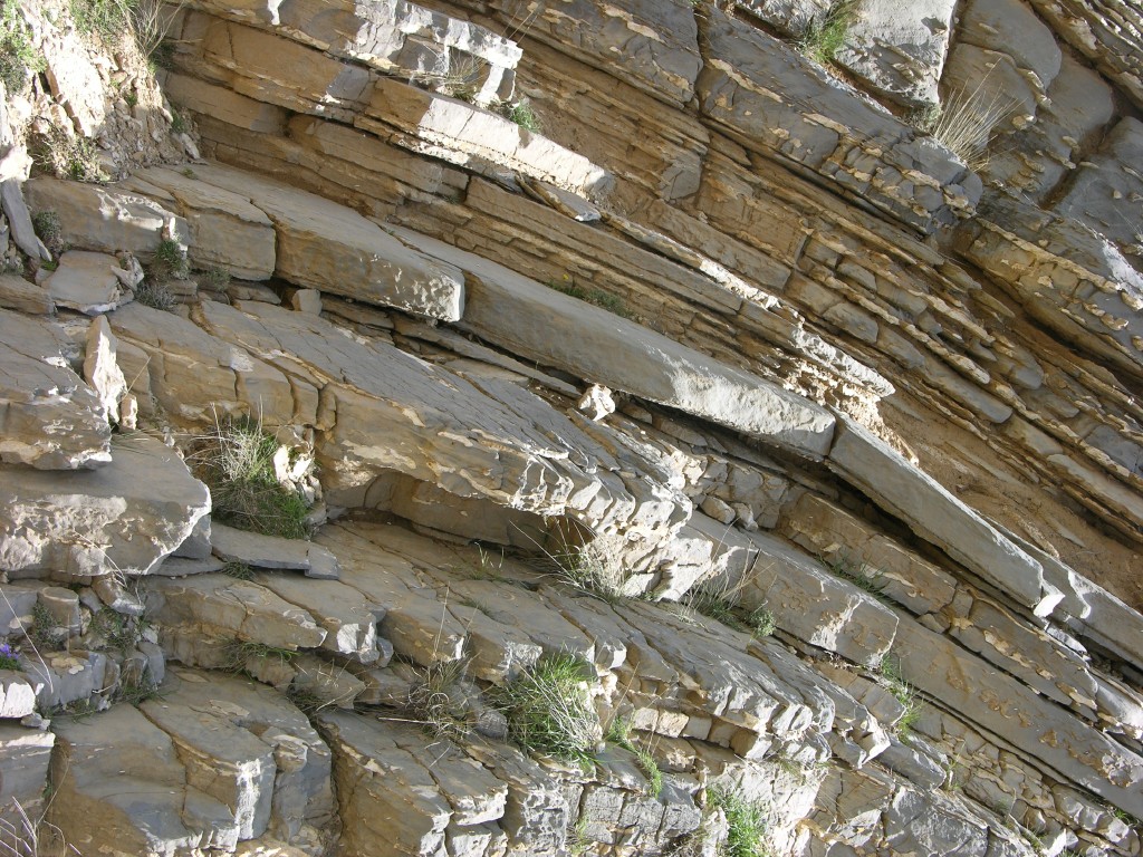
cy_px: 428
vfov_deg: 22.3
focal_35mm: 66
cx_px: 572
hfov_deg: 29.4
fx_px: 2179
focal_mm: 16.8
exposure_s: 1/156
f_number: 4.6
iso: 50
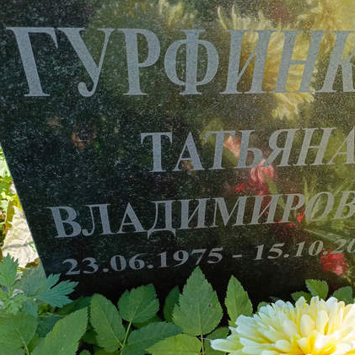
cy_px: 160
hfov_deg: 39.3
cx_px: 249
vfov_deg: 40.0
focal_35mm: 42
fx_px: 487
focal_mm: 4.76
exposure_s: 1/284
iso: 108
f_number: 1.69
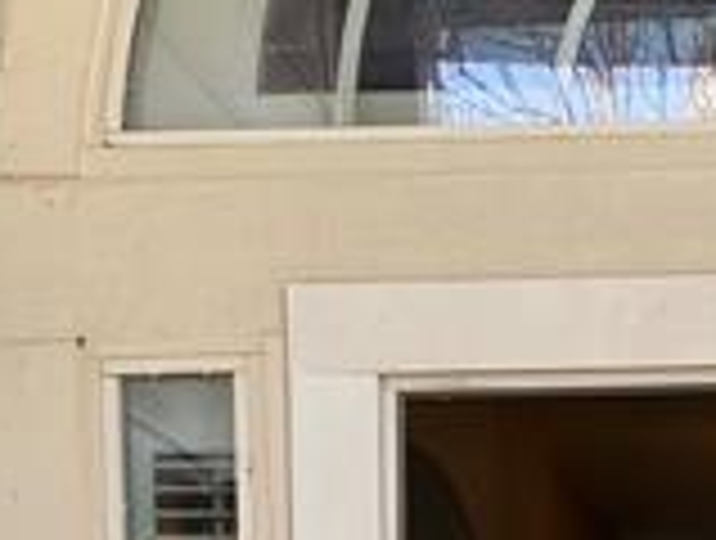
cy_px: 1008
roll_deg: -0.7
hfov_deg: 11.6
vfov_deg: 8.5
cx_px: 775
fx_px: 3462
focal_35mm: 167
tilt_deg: -2.7
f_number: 1.8
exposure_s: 1/161
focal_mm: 4.25
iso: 32
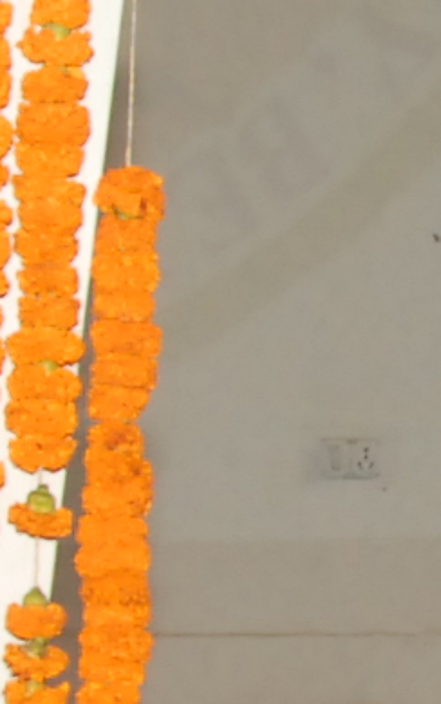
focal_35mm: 395
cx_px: 1600
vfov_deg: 5.3
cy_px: 282
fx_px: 7590
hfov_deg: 3.2
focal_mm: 26
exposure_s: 1/60
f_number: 6.3
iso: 500
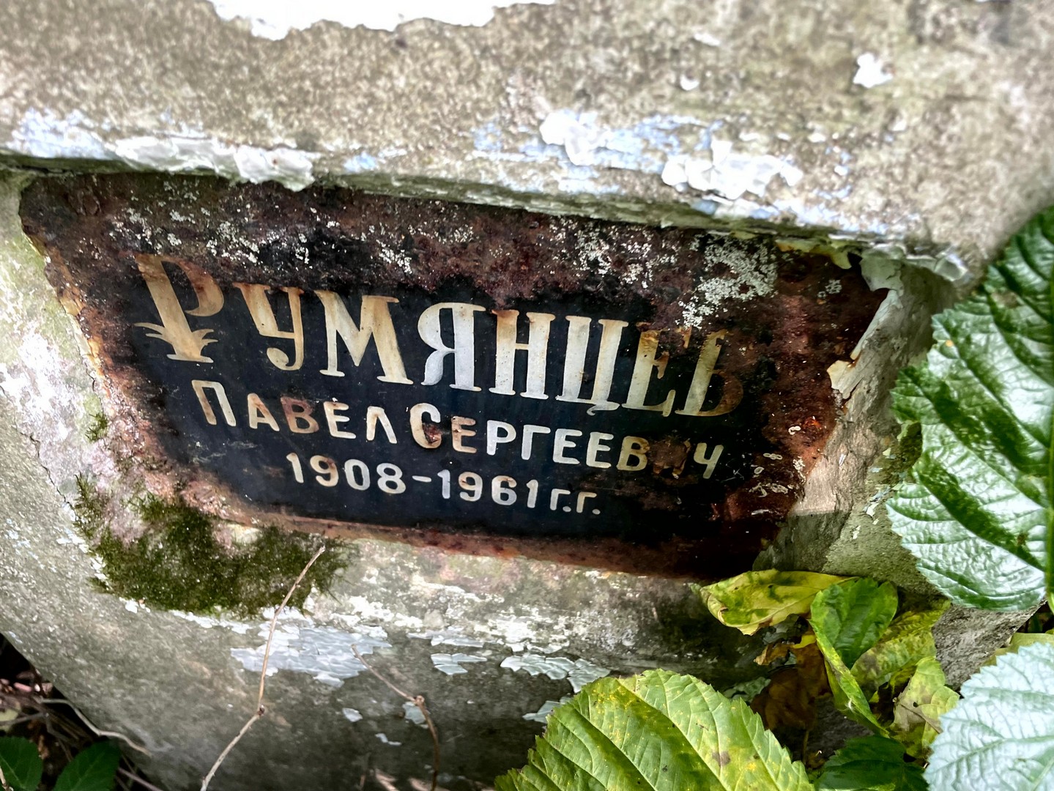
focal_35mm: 26
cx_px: 527
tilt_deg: -46.3
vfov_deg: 53.1
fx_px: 792
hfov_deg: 67.3
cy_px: 396
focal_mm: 4.2
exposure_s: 1/109
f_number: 1.6
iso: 125
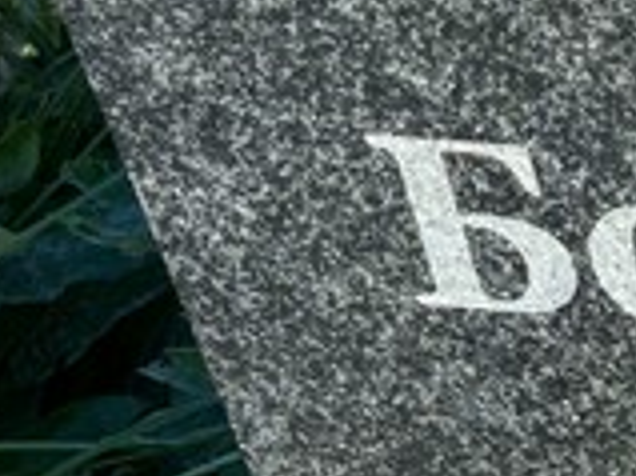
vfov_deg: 11.2
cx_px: 1252
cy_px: 492
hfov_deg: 13.1
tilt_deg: -46.5
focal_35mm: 131
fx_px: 2405
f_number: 1.6
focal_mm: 5.96
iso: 50
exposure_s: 1/970
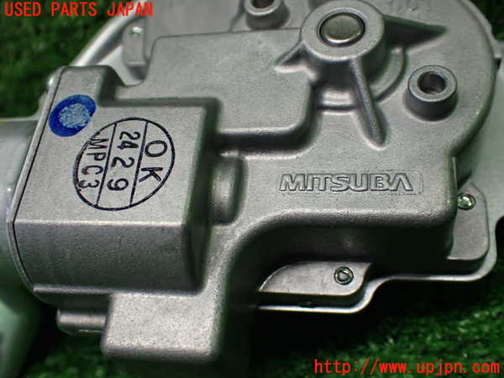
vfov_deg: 37.7
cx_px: 252
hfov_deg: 49.0
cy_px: 189
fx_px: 553
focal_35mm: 38
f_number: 2.7
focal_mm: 6.83
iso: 500
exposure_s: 1/160
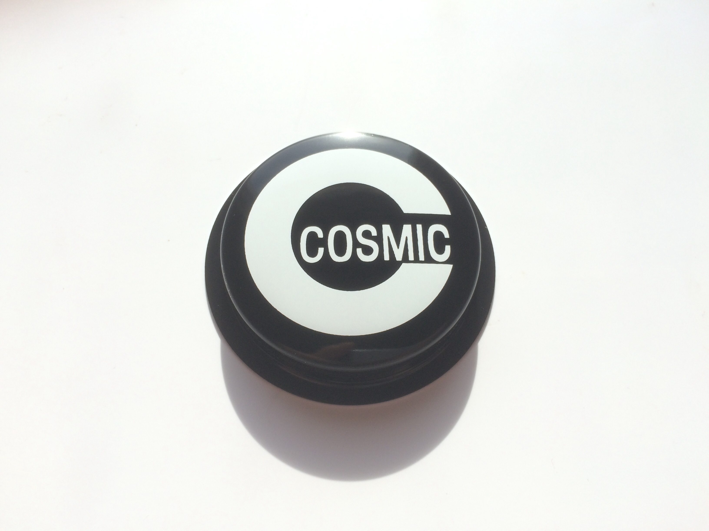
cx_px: 354
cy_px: 266
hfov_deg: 61.7
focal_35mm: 29
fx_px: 594
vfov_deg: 48.2
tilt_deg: -68.0
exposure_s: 1/774
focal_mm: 4.15
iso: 32
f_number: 2.2
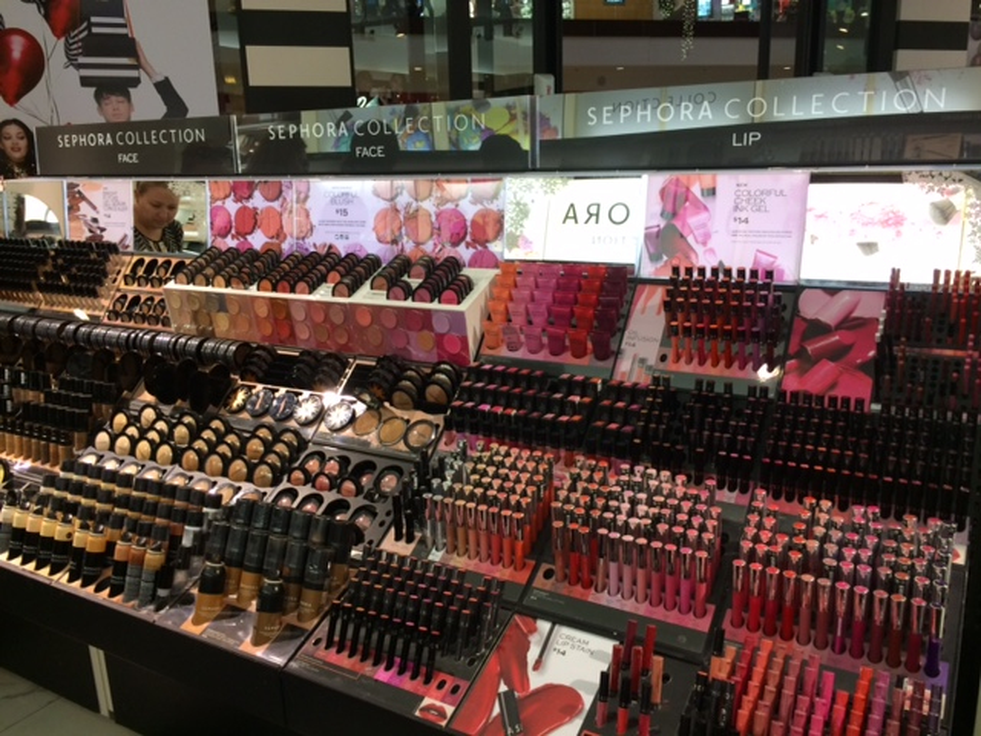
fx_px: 822
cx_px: 490
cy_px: 368
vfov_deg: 48.2
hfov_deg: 61.7
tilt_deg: -13.7
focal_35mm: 29
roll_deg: +1.1
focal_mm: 4.15
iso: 40
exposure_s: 1/30
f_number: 2.2
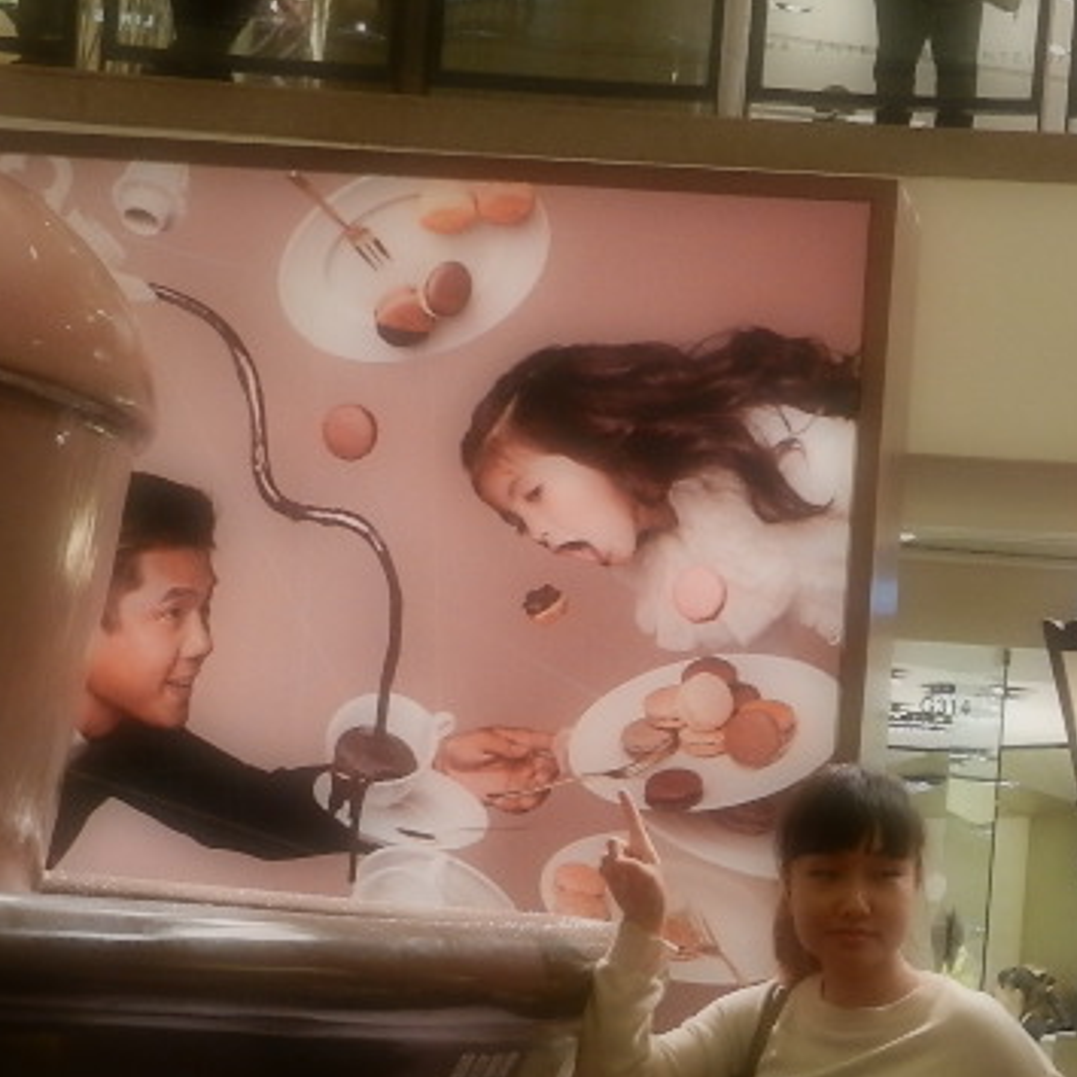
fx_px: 4048
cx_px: 898
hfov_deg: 15.0
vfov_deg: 14.9
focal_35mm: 115
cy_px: 1037
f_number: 4.2
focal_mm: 8.2
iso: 400
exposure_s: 1/25
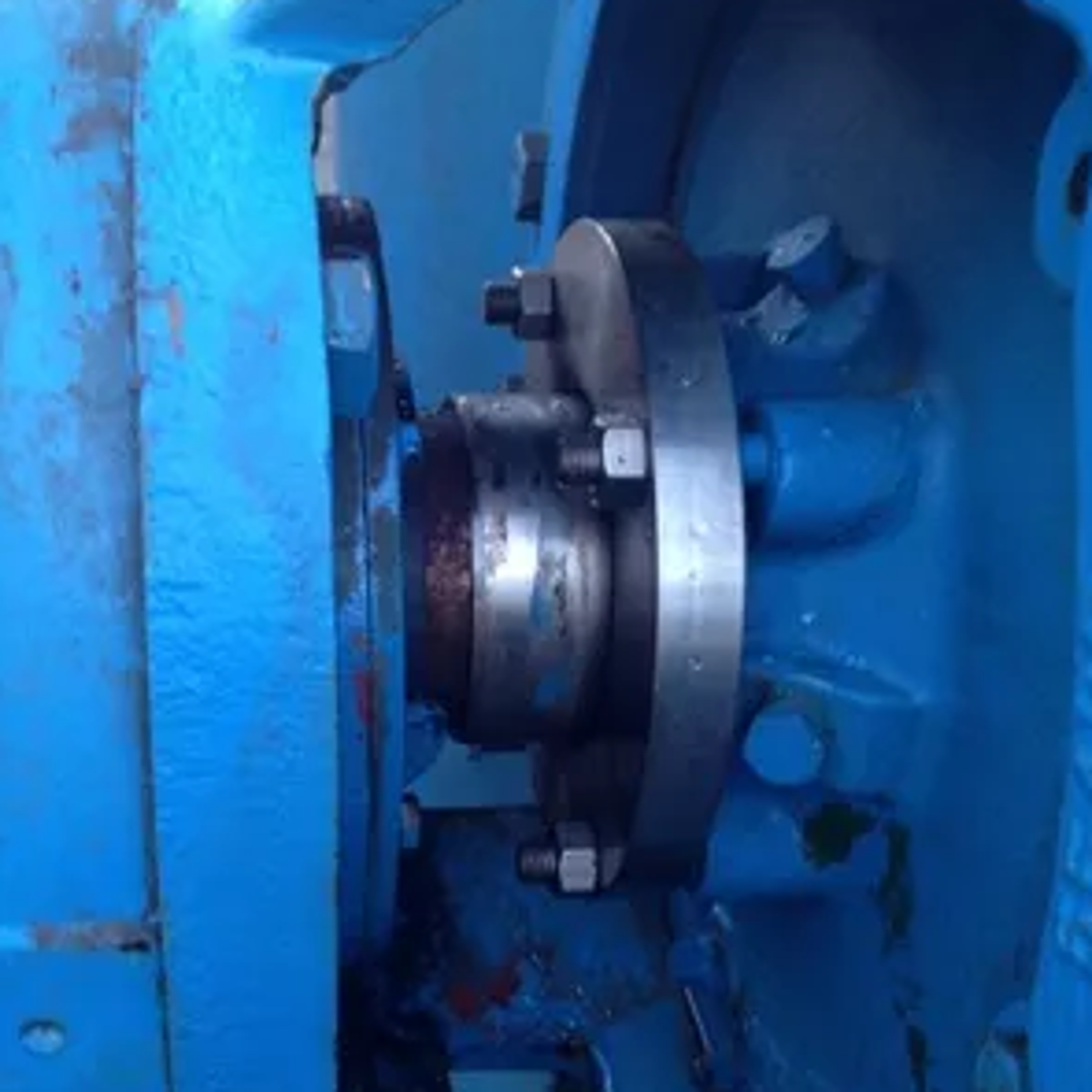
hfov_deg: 40.0
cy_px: 685
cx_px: 548
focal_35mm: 42
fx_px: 1499
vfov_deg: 39.8
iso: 80
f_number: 2.4
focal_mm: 4.28
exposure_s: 1/20
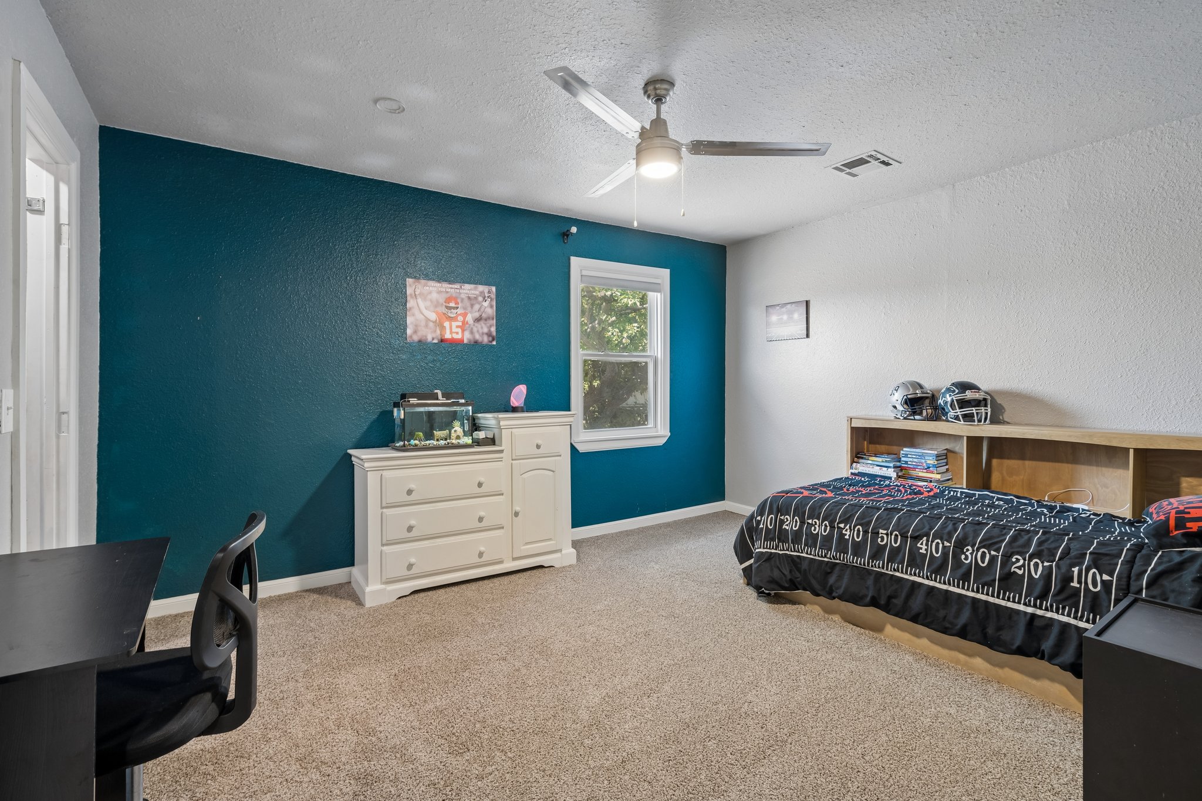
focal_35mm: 16
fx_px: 534
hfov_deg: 96.7
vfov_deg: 73.7
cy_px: 400
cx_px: 601
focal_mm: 16
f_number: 8
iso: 200
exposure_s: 1/2
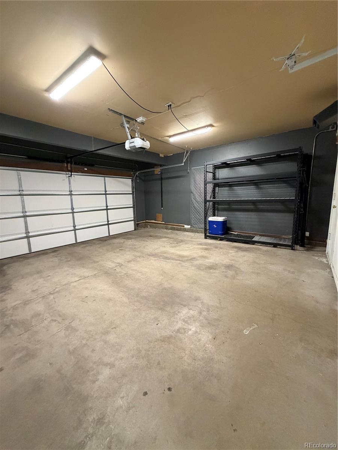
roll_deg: +1.0
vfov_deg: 102.1
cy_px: 225
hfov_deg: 85.7
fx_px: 182
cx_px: 169
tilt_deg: -9.0
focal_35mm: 14
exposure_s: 1/60
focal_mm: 2.22
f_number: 2.2
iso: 640
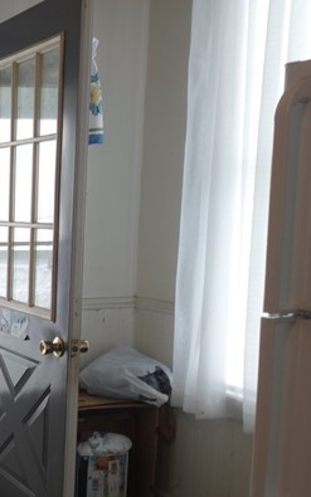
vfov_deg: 36.0
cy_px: 322
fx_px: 759
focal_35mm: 56
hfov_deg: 20.2
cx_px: -142
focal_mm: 7.6
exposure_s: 1/80
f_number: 2
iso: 200
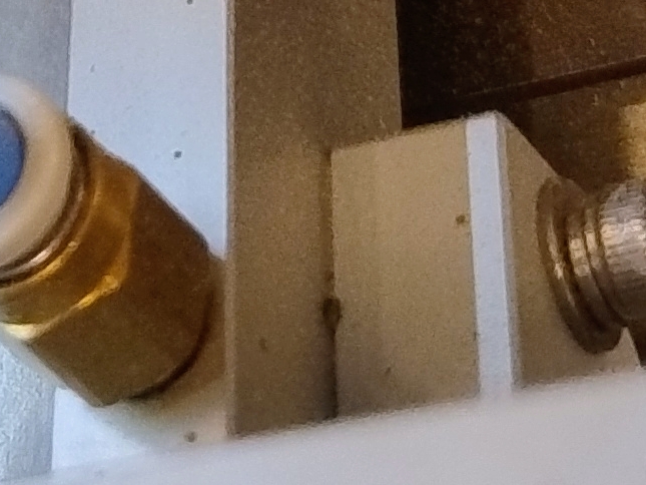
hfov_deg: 12.1
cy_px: -715
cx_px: -456
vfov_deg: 8.8
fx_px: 2837
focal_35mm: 152
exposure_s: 1/100
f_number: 1.8
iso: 591
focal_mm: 5.56
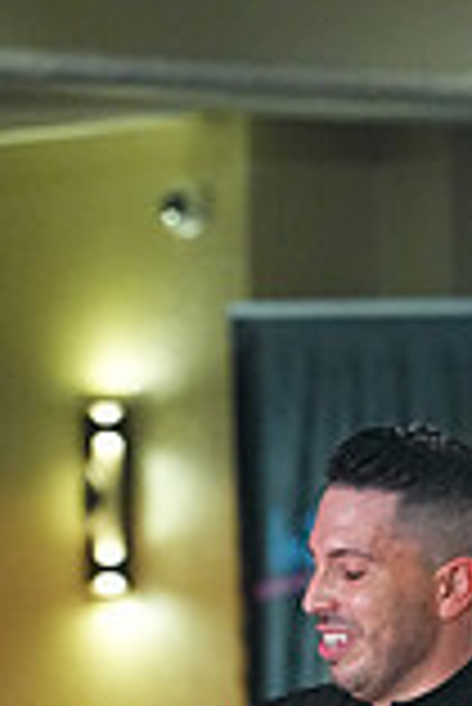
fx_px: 12578
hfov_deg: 2.1
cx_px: 762
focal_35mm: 641
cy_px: 1250
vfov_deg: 3.2
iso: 6400
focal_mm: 174
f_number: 5
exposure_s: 1/400
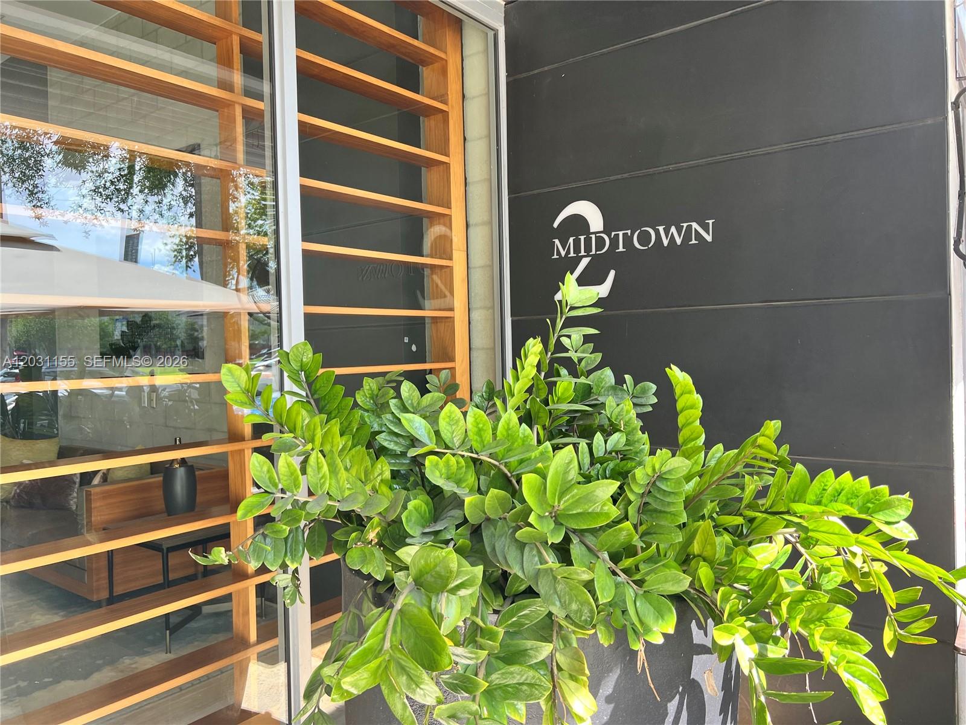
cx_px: 483
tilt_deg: -0.8
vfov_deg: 53.1
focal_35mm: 26
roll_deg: +2.0
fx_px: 726
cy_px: 362
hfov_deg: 67.3
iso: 40
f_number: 1.5
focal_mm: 5.7
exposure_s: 1/167
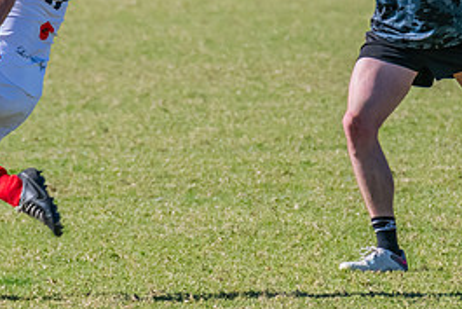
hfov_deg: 1.4
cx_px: 22
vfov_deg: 0.9
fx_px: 18926
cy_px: 89
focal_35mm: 1474
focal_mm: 460
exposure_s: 1/1600
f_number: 11
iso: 1600
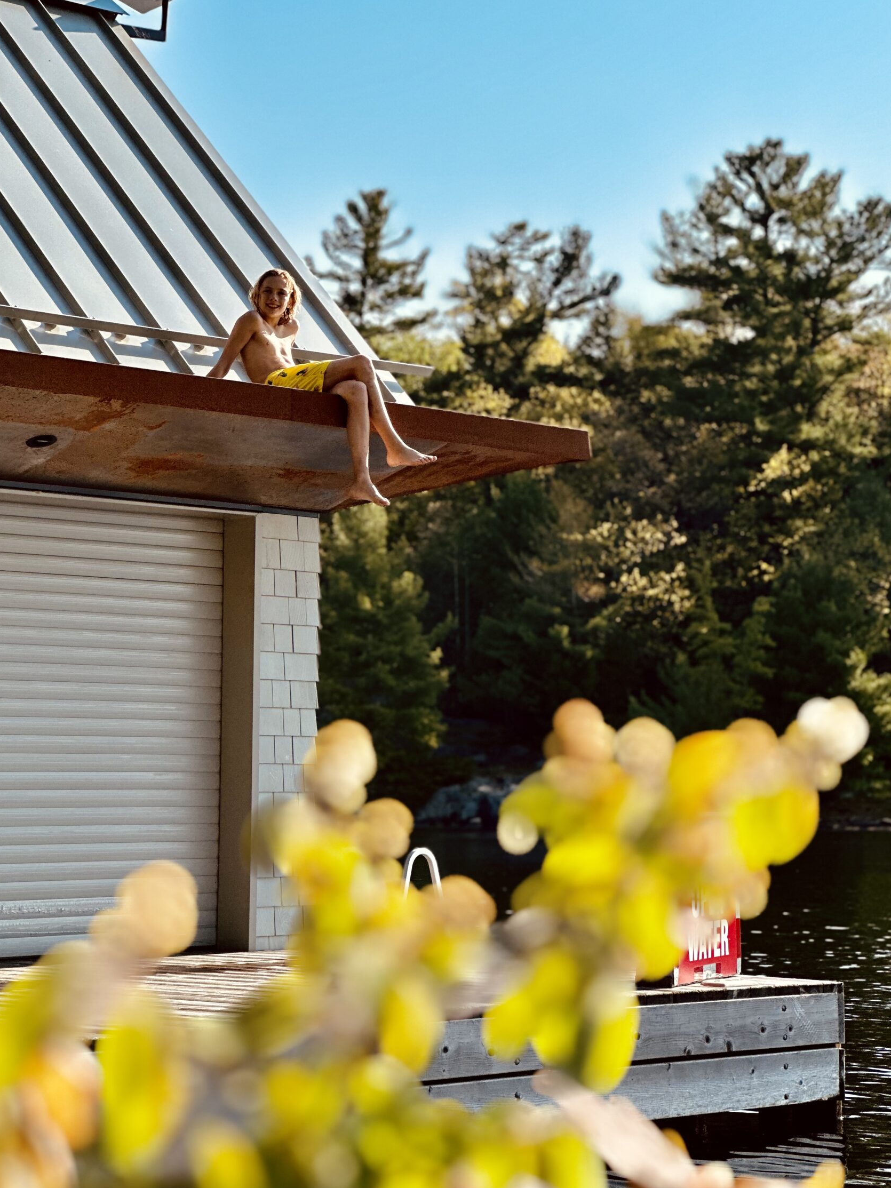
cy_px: 554
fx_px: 2849
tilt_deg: +6.1
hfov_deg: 17.8
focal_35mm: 83
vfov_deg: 23.6
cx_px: 470
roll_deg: -0.3
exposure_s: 1/1074
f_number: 2.8
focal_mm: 9
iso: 32
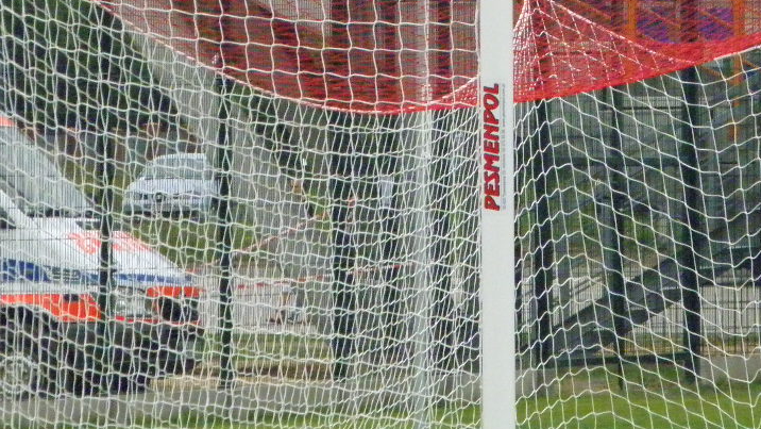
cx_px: 492
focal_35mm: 475
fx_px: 9586
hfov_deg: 4.5
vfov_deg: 2.6
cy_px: 129
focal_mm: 34.9
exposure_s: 1/640
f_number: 5.2
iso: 800
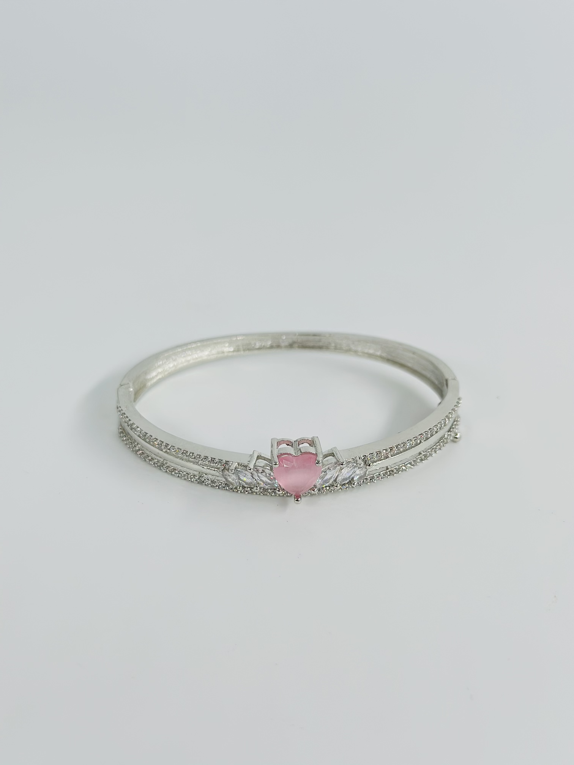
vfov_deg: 39.7
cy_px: 382
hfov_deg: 30.3
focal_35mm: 48
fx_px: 1061
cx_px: 287
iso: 80
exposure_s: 1/1751
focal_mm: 6.86
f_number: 1.78
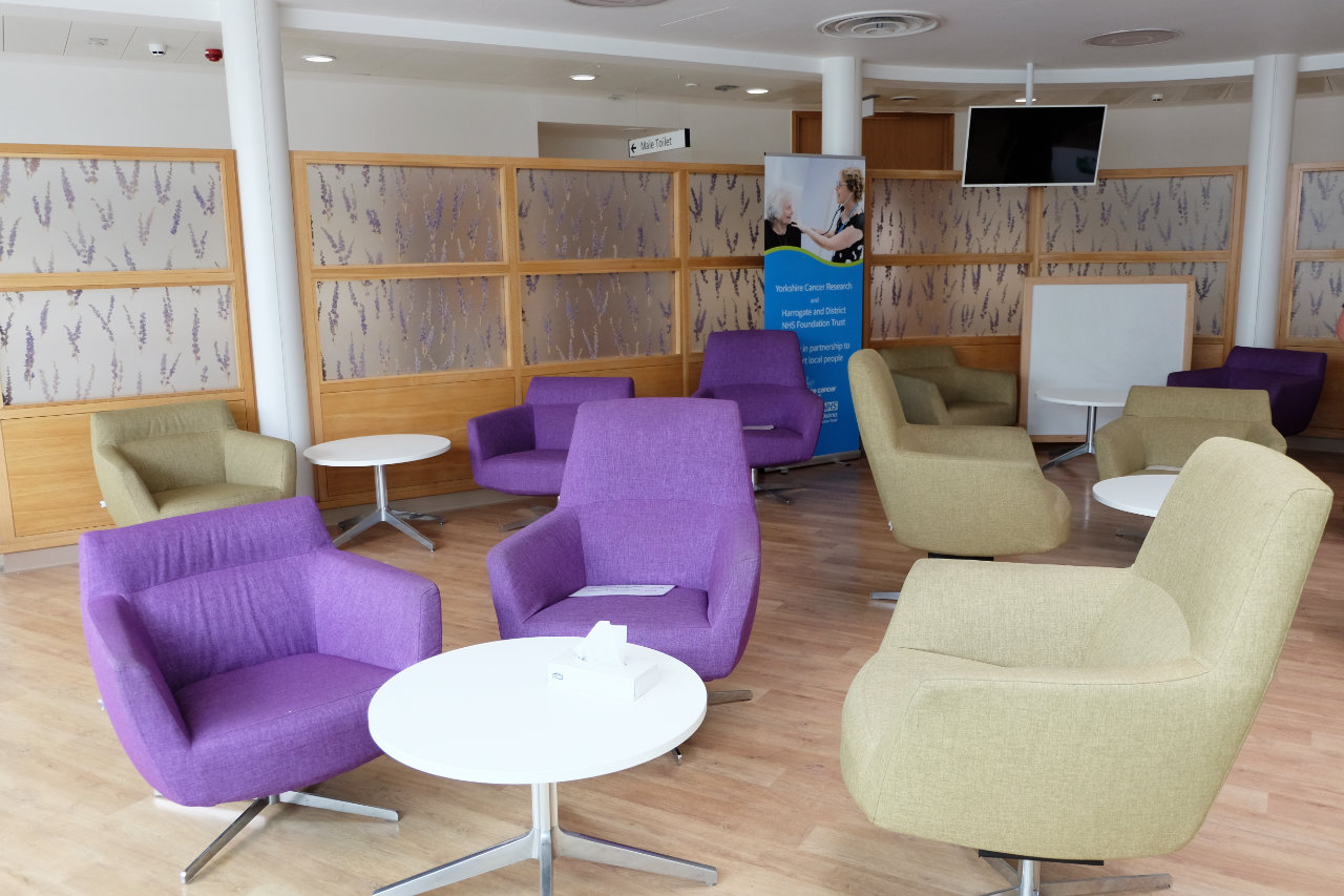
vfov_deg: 45.0
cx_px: 672
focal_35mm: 29
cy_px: 448
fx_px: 1082
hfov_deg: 63.7
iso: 400
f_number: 3.8
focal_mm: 19.2
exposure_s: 1/70
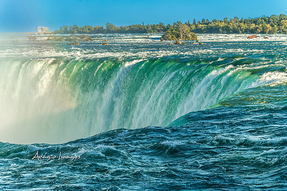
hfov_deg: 20.0
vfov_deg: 13.4
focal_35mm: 102
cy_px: 96
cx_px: 144
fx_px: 813
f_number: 5.6
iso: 100
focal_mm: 68
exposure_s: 1/200
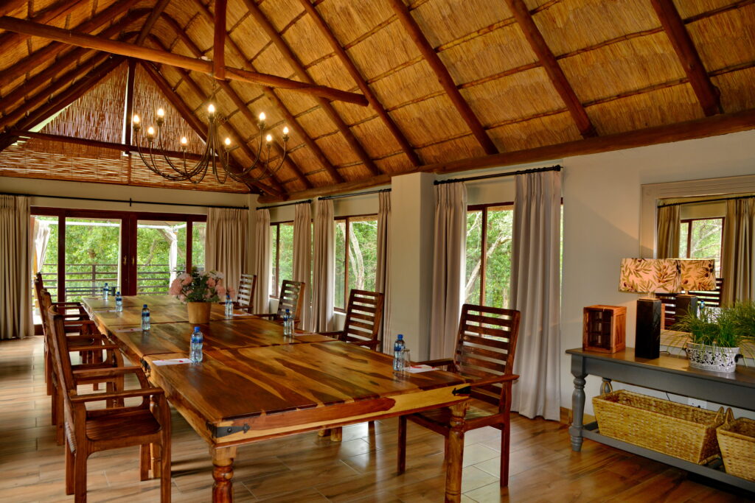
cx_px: 378
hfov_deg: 73.7
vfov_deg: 53.1
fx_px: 503
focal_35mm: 24
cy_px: 252
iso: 320
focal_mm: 24
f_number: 8
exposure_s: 1/10
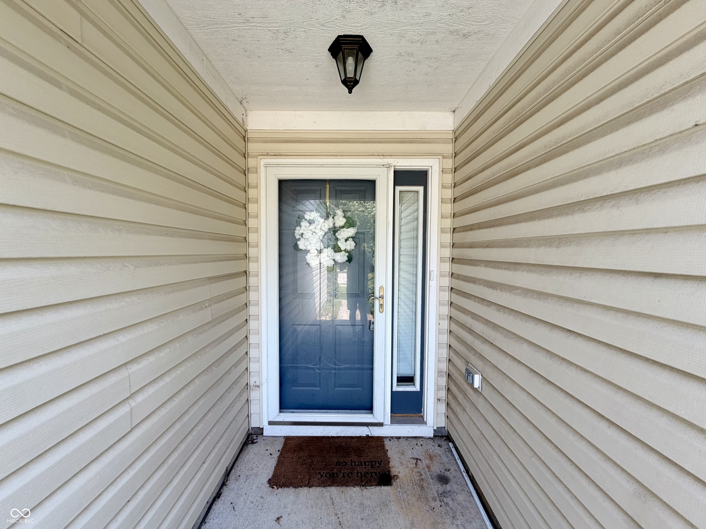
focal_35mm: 14
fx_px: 286
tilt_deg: -3.1
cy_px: 264
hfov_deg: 102.1
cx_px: 353
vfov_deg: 85.7
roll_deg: +0.2
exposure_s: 1/121
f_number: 2.2
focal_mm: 2.22
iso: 50
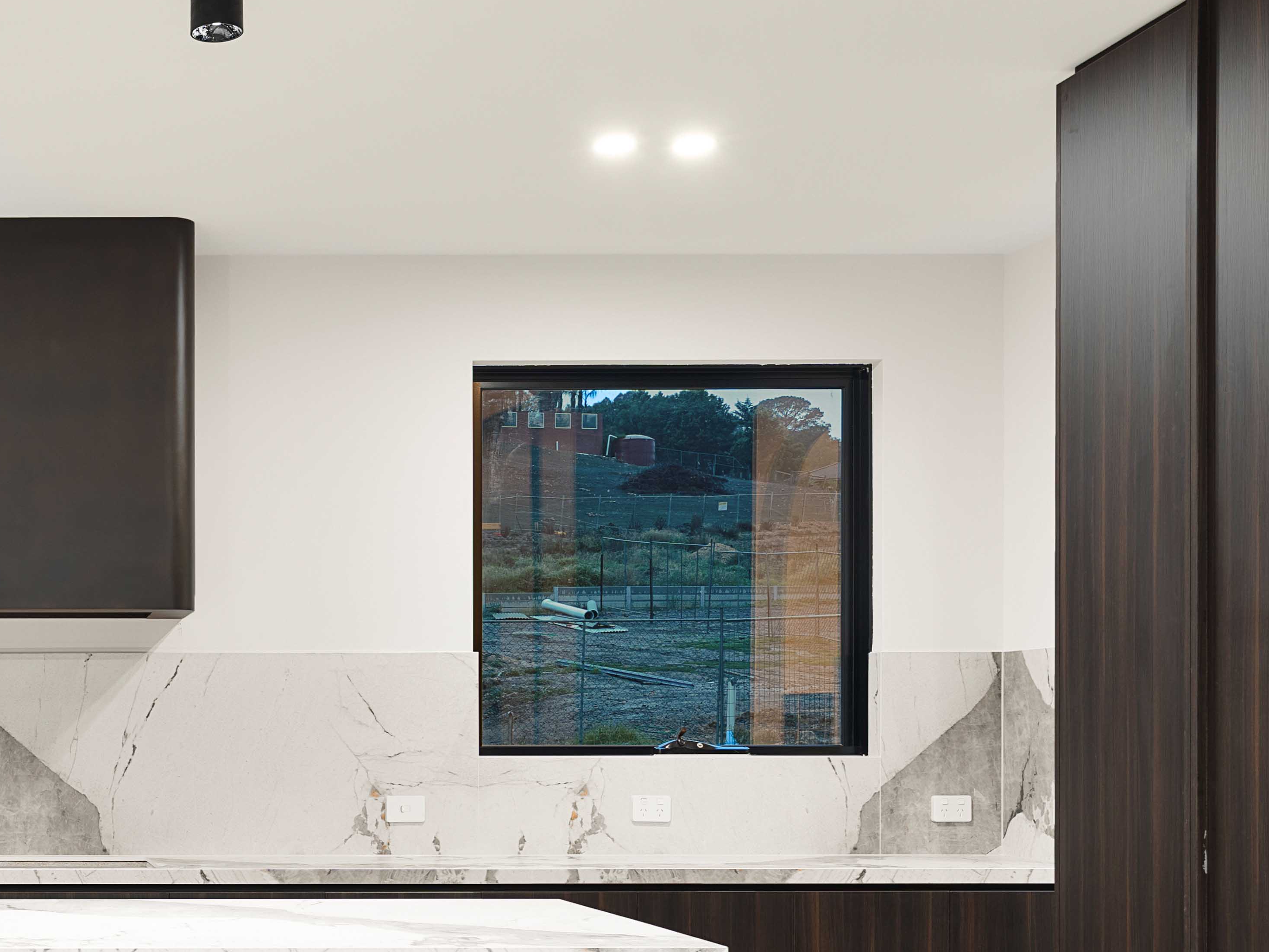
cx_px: -27
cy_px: 795
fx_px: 2016
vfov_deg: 26.0
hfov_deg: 32.0
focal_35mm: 55
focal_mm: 24
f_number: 8
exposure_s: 1
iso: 100
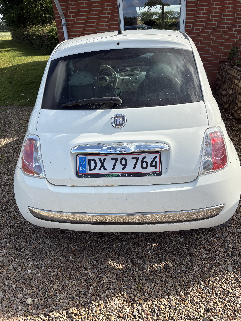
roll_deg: +4.4
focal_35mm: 26
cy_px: 160
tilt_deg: -27.2
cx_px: 120
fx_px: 241
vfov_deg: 67.3
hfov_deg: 53.1
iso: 50
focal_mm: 5.96
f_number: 1.6
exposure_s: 1/2075
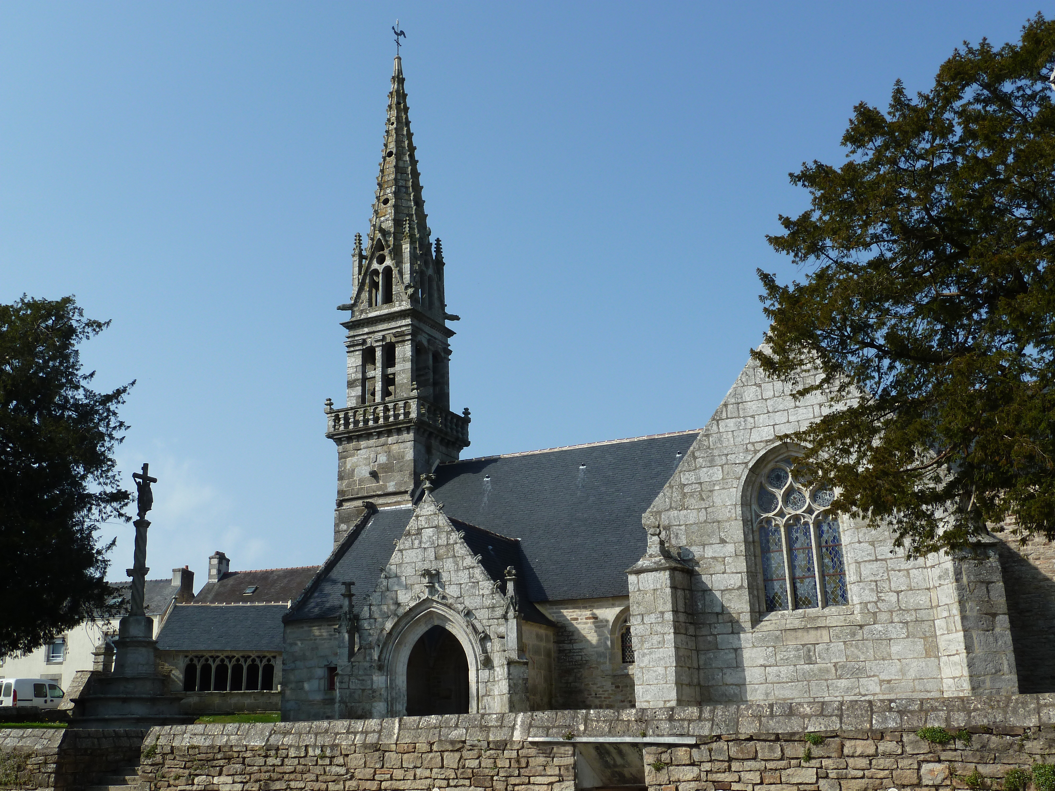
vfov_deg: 38.7
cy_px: 396
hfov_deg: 50.1
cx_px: 528
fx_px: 1128
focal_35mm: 37
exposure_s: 1/400
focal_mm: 6.1
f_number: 5
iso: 80
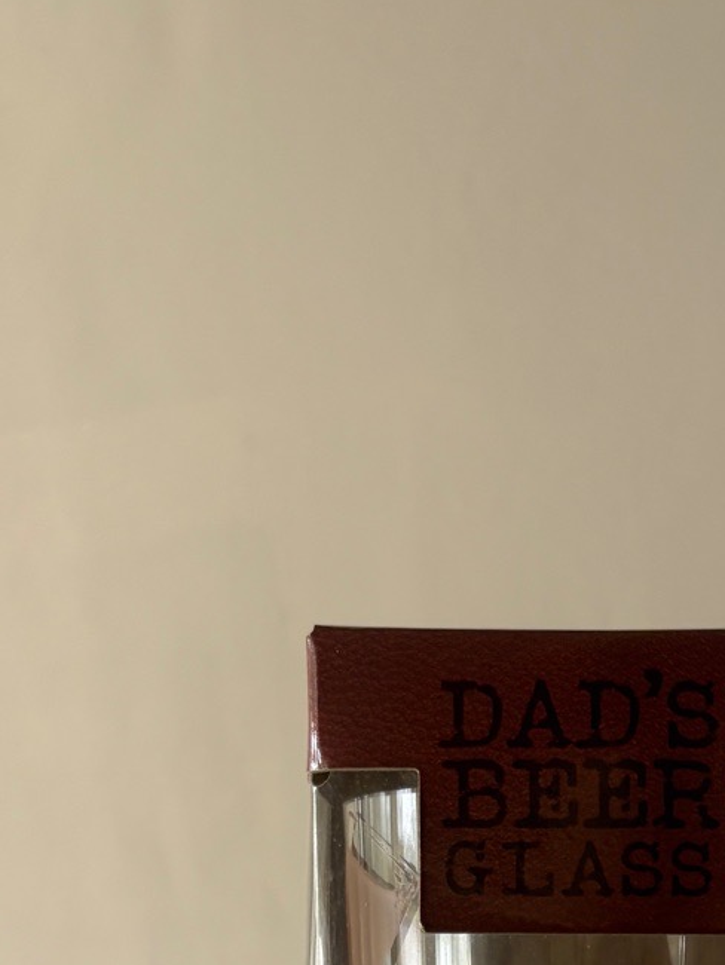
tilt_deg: -4.3
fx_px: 1786
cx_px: 570
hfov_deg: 22.7
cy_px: 1076
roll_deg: +0.8
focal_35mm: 64
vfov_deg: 27.5
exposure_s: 1/85
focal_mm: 5.96
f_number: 1.6
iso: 125
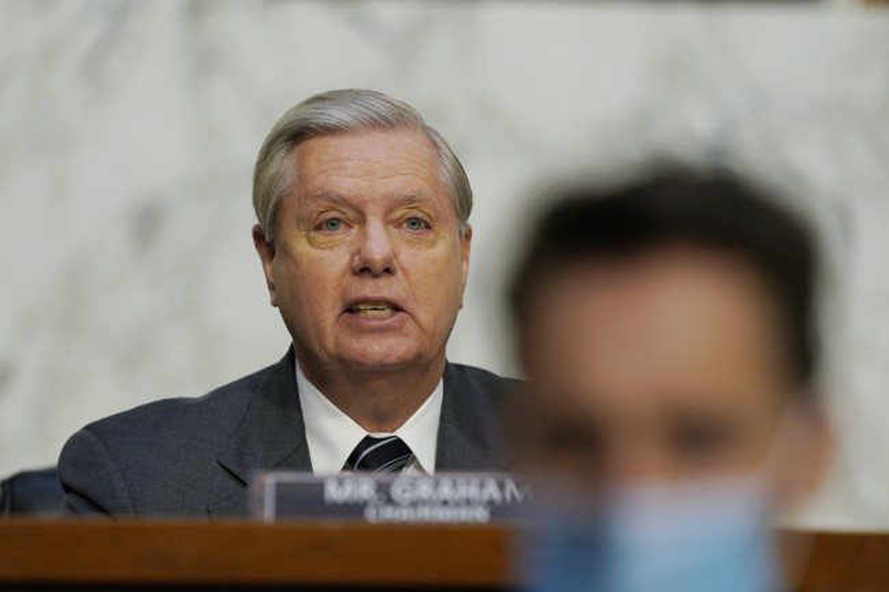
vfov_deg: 3.4
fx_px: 9875
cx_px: 444
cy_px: 296
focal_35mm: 400
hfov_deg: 5.2
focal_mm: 400
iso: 1600
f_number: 4
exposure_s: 1/320
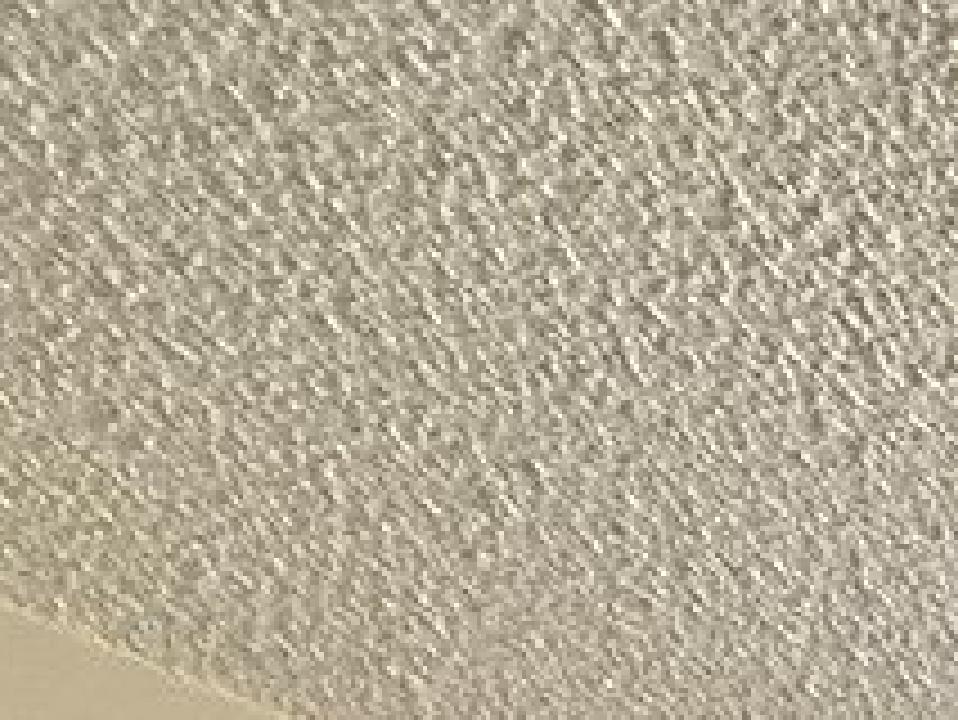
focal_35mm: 105
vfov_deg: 9.0
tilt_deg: -6.3
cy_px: 2578
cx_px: 2316
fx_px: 2908
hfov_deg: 13.5
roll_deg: +0.6
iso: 800
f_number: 2.2
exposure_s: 1/60
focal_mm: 2.22
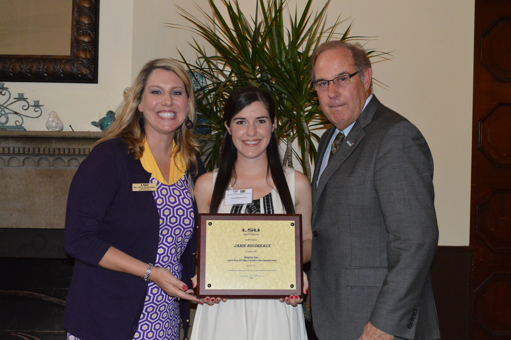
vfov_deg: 29.8
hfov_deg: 43.6
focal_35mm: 45
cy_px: 170
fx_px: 638
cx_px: 256
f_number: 4.5
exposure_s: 1/60
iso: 3200
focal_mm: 30
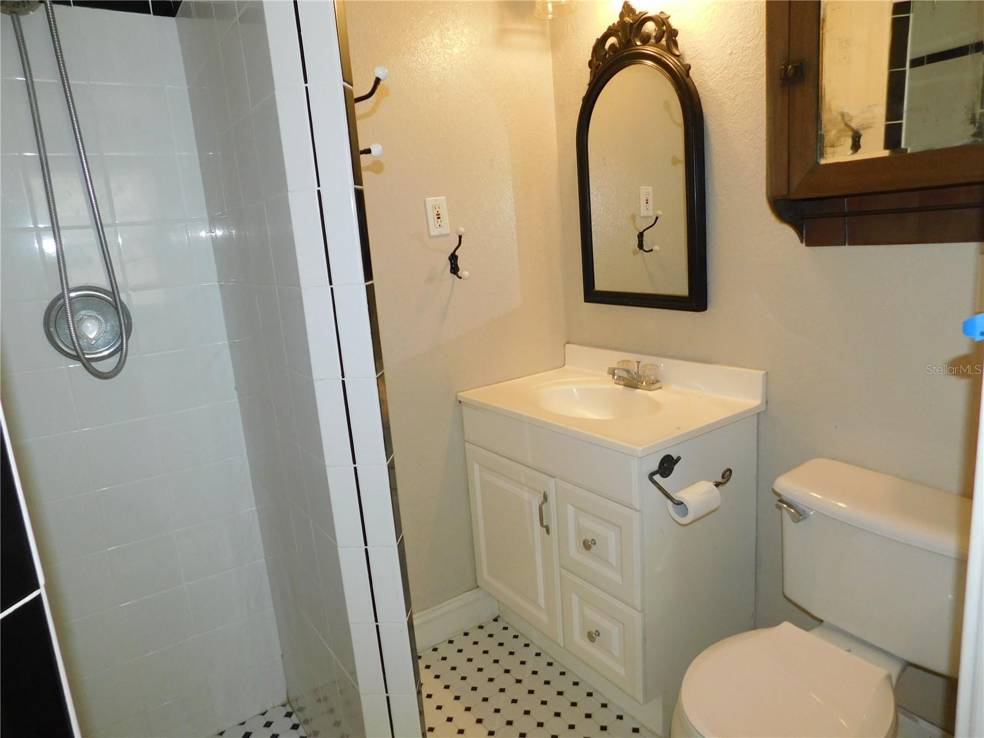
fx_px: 654
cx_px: 492
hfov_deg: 73.9
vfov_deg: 58.9
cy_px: 369
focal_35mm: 23
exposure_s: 1/30
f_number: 3
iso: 200
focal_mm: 4
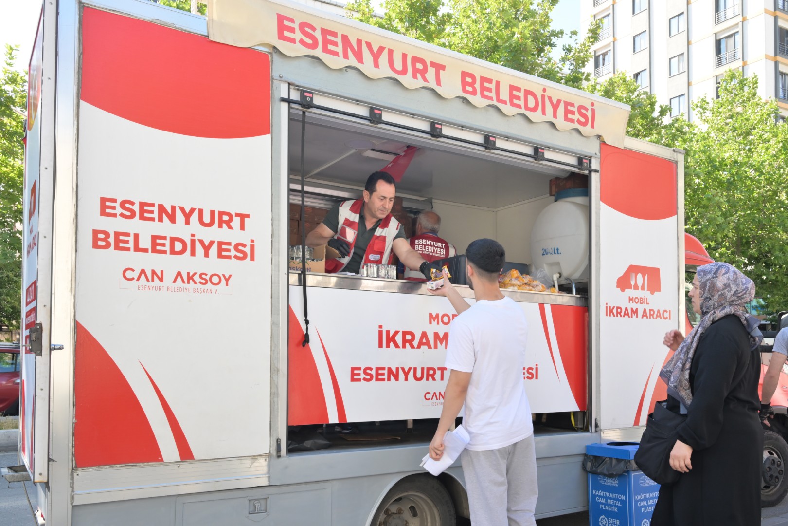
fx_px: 525
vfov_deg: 53.1
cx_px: 394
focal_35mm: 24
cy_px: 263
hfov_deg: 73.7
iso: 500
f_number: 8
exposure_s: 1/200
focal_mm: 24
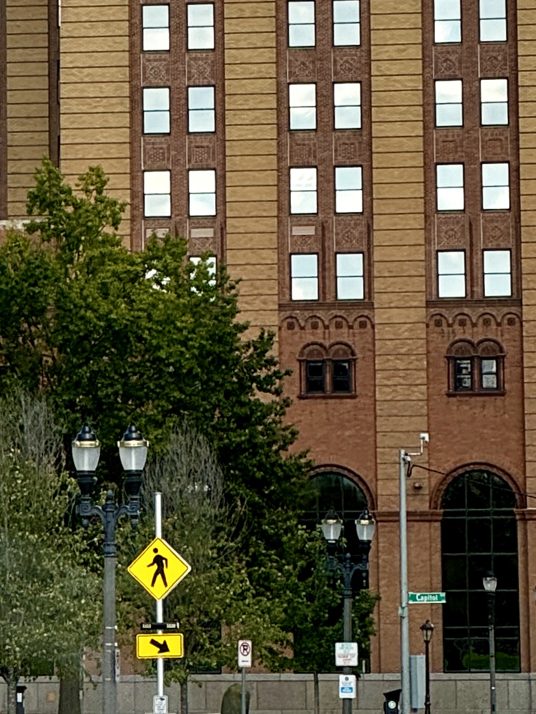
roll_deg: +0.5
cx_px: 188
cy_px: -270
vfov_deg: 7.3
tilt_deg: +12.2
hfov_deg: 5.6
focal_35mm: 266
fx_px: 5491
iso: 25
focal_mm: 9
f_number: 2.8
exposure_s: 1/840
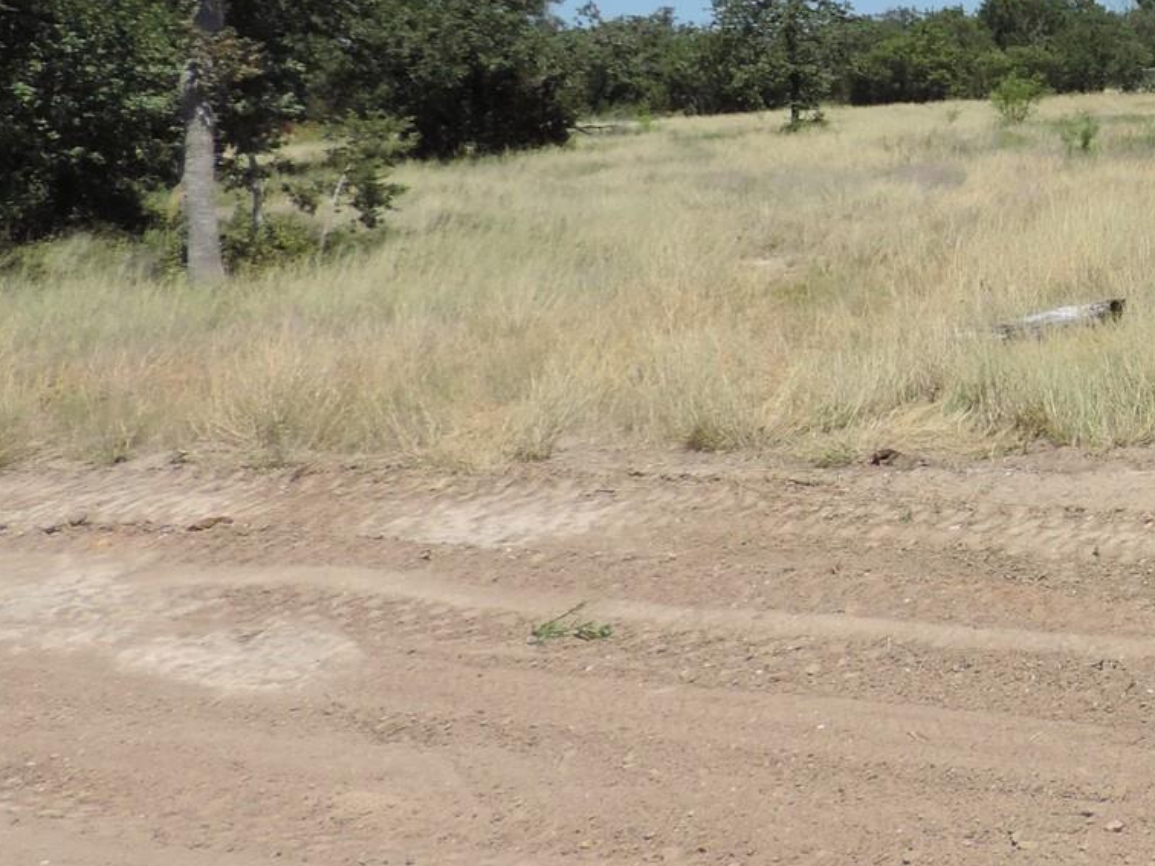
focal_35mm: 65
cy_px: 84
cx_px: 1383
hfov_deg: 26.5
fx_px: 2169
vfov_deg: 22.1
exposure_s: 1/1250
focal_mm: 4.3
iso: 80
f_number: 3
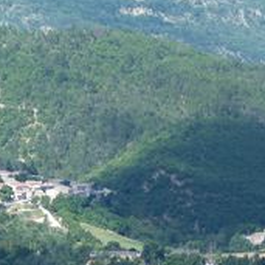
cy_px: 166
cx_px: 70
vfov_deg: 4.2
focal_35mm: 416
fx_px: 3603
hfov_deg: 4.2
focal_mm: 22.7
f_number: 4.5
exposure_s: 1/200
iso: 80
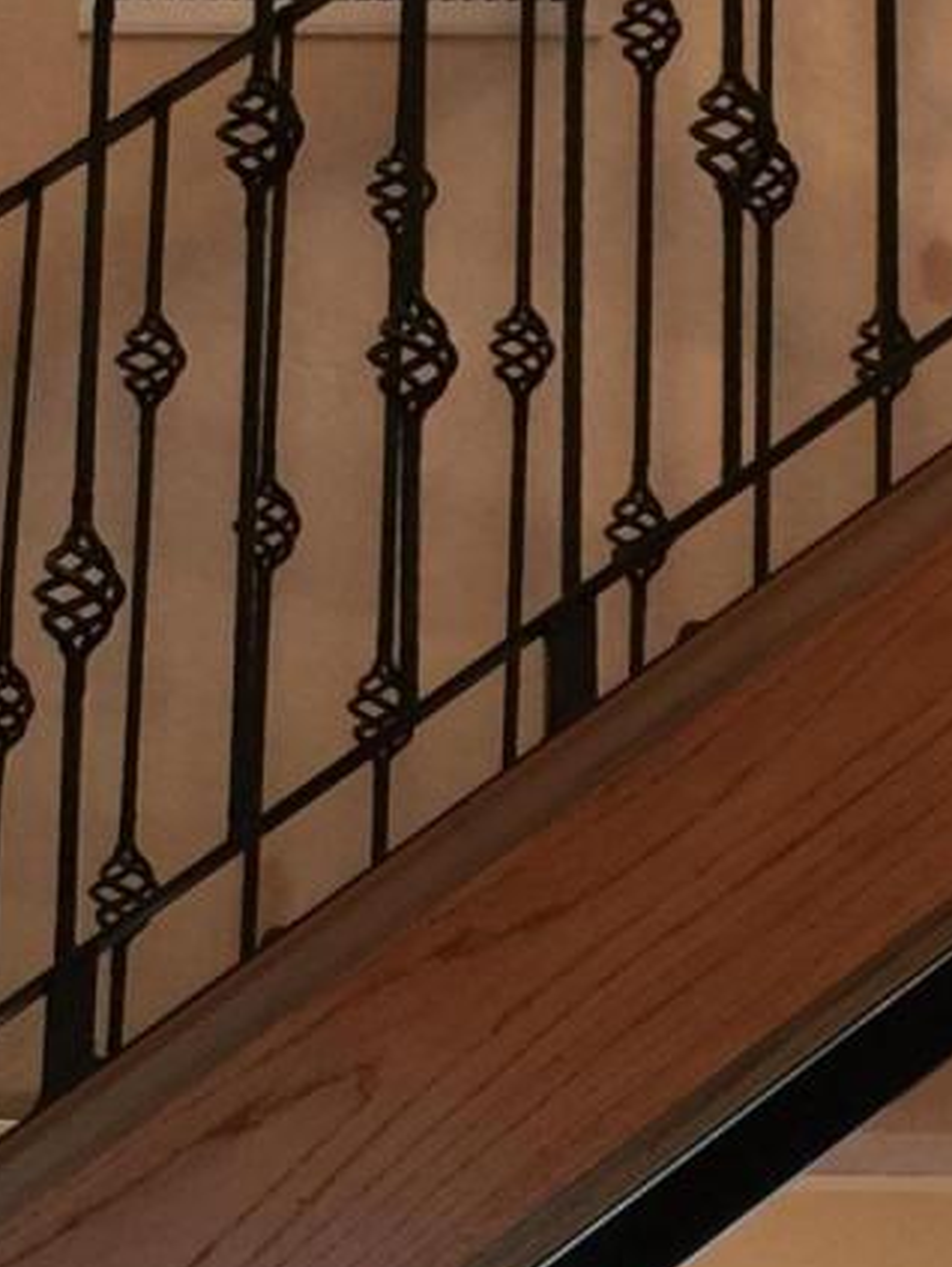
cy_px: 186
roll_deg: -0.6
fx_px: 5016
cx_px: 641
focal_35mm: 137
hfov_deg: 10.8
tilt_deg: +20.3
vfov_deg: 14.3
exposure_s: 1/15
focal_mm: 4.15
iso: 40
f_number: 2.2
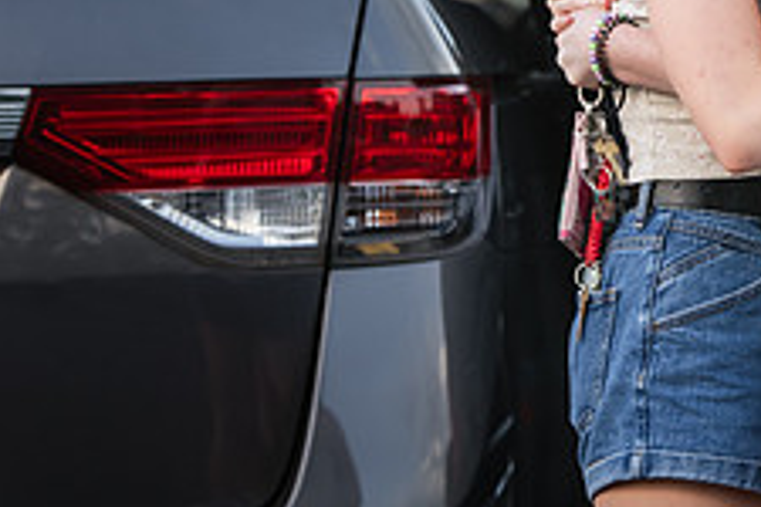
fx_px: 6531
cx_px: 704
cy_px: -106
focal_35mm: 309
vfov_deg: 4.4
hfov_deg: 6.7
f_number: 5
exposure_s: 1/320
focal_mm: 120
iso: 640
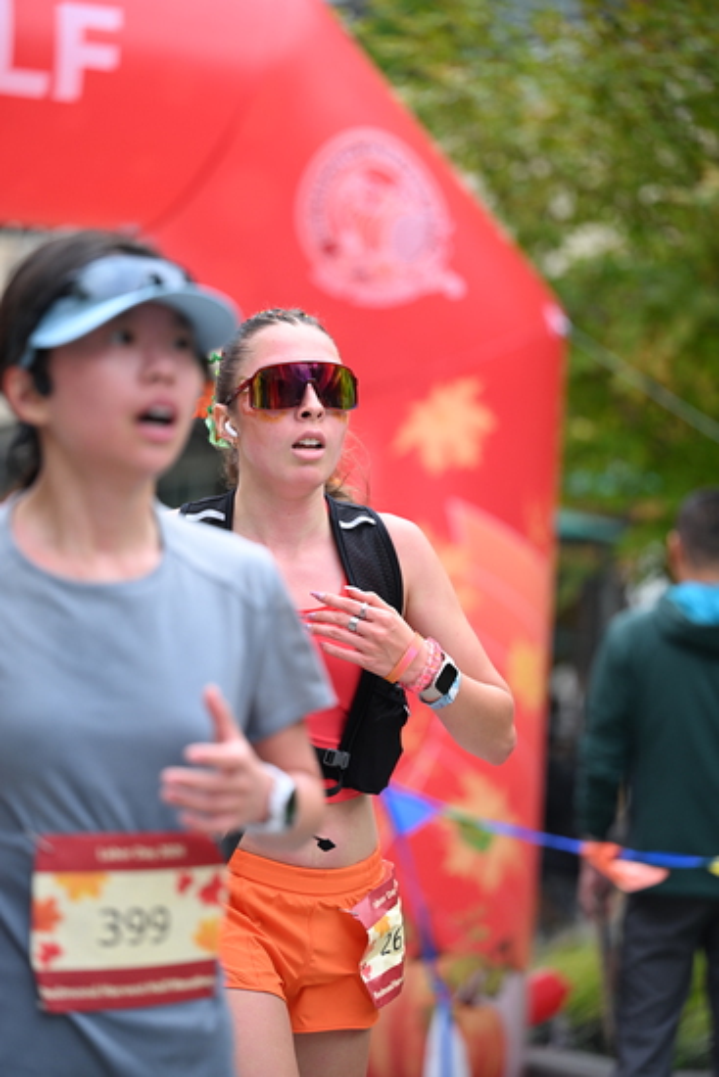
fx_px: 3592
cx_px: 360
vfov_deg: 17.1
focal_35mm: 120
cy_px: 538
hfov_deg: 11.4
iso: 640
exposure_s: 1/2000
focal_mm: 120
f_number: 2.8
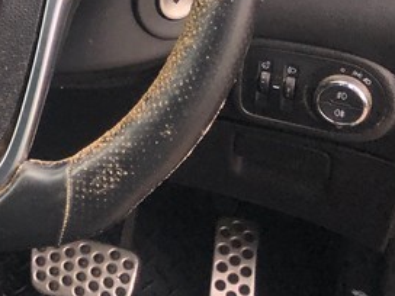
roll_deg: +9.9
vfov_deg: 13.8
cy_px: -87
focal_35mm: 103
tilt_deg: -24.6
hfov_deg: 16.7
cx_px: -258
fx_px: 1175
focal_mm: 4
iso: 25
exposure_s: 1/30
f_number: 1.8
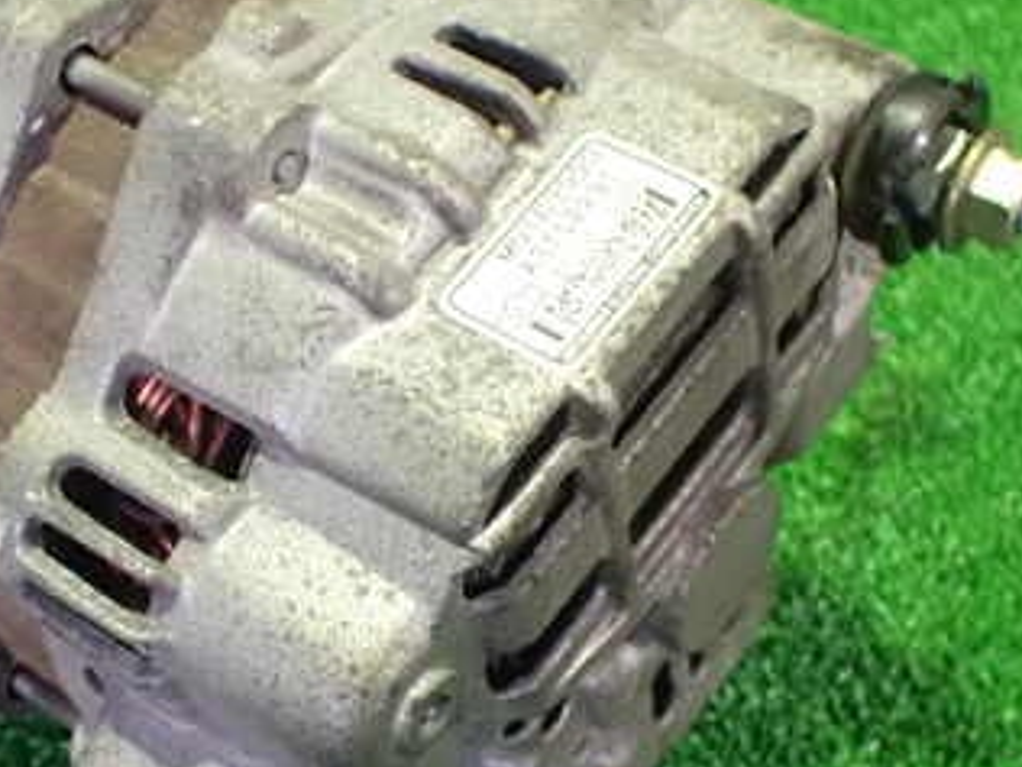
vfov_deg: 25.6
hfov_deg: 33.7
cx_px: 417
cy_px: 495
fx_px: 1683
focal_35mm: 57
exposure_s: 1/30
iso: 1600
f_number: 2.3
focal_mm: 5.4
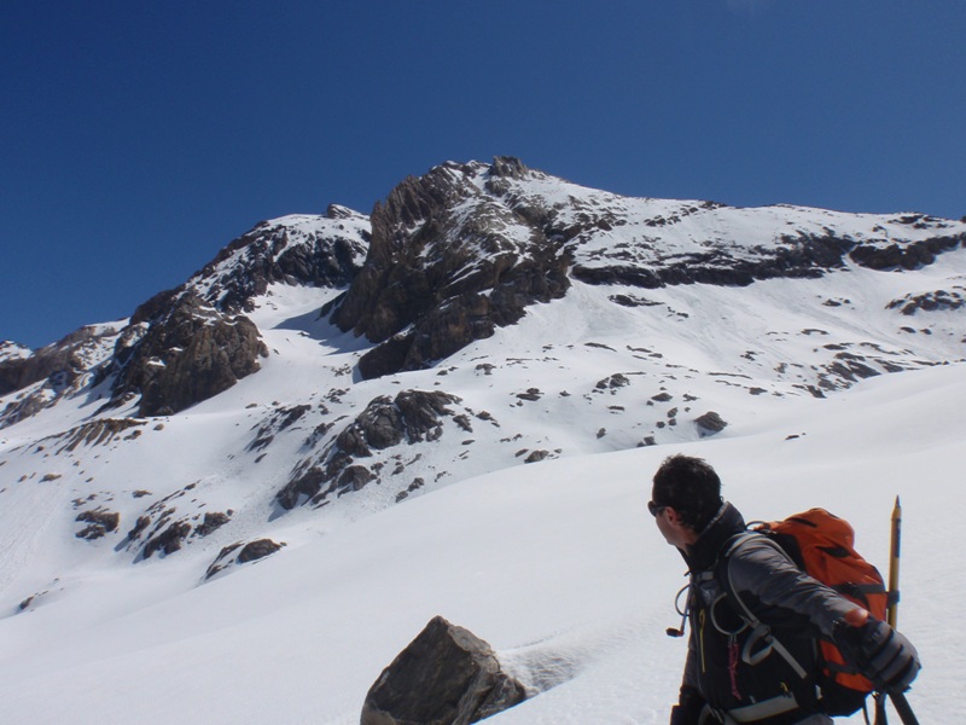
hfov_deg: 63.4
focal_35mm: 28
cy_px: 362
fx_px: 781
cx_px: 483
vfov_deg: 49.7
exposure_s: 1/1000
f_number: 5
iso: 64
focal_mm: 5
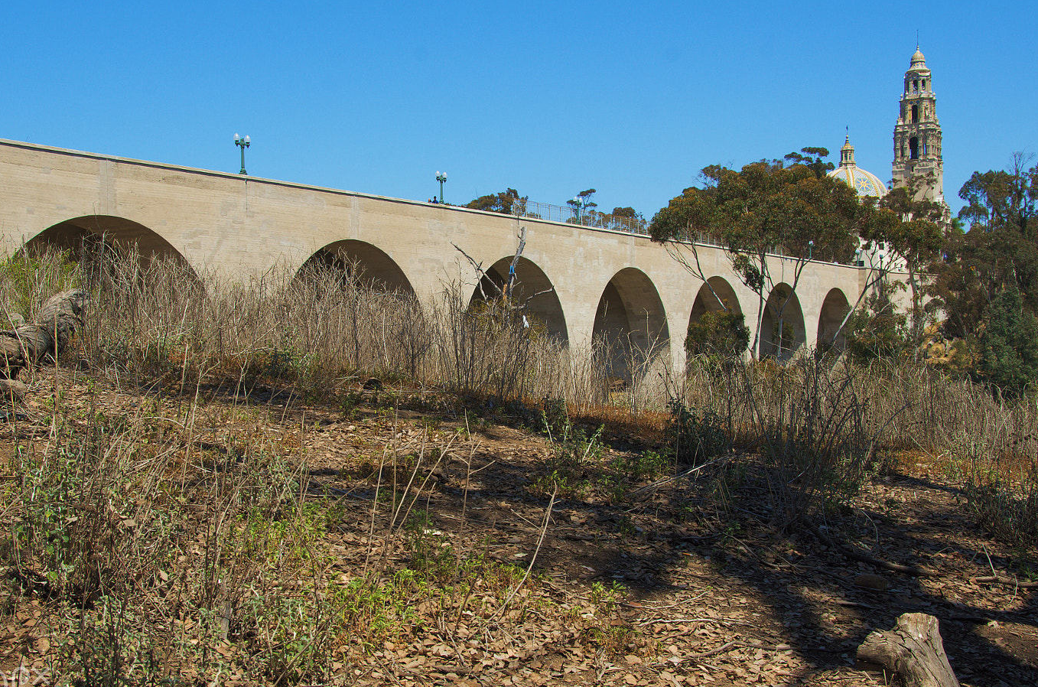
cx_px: 472
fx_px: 1323
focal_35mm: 46
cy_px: 380
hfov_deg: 42.8
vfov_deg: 29.1
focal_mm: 26
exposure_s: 1/200
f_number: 10
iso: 160
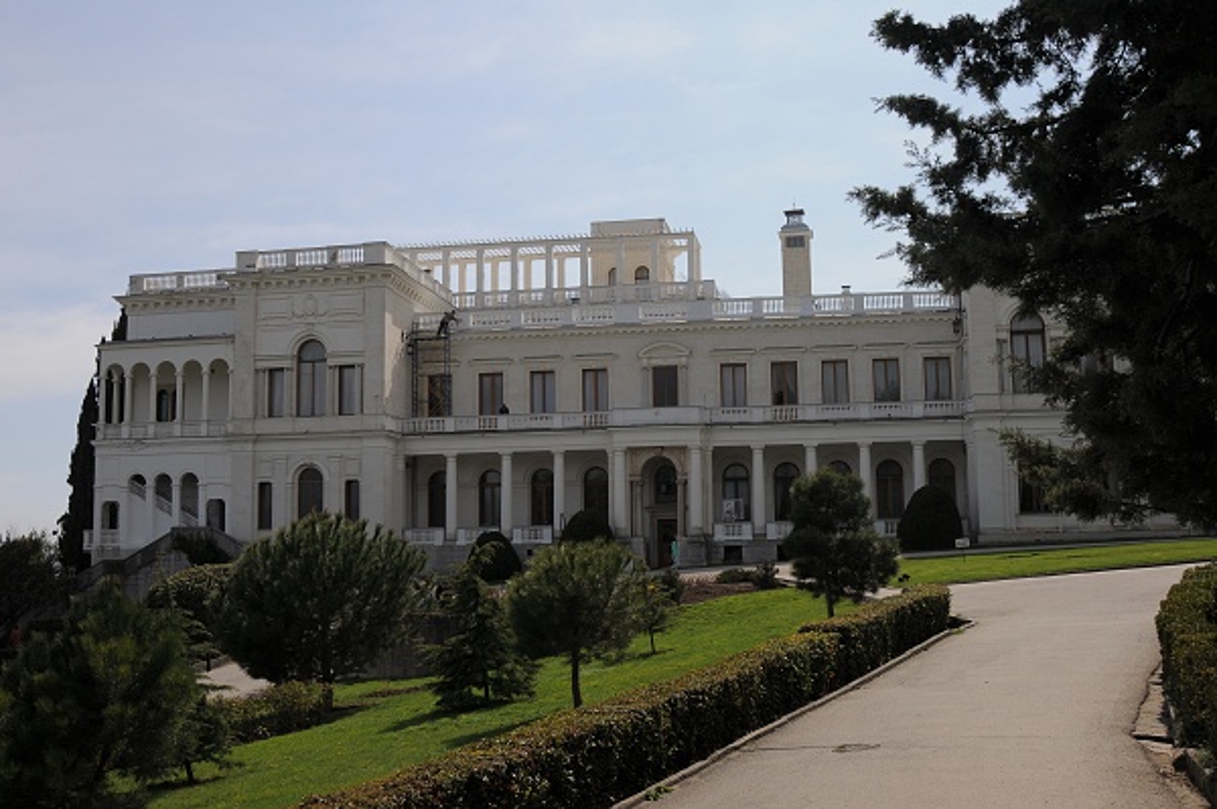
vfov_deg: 36.8
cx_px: 608
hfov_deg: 53.2
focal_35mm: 36
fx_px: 1216
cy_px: 404
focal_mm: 24
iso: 200
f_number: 7.1
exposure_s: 1/1000
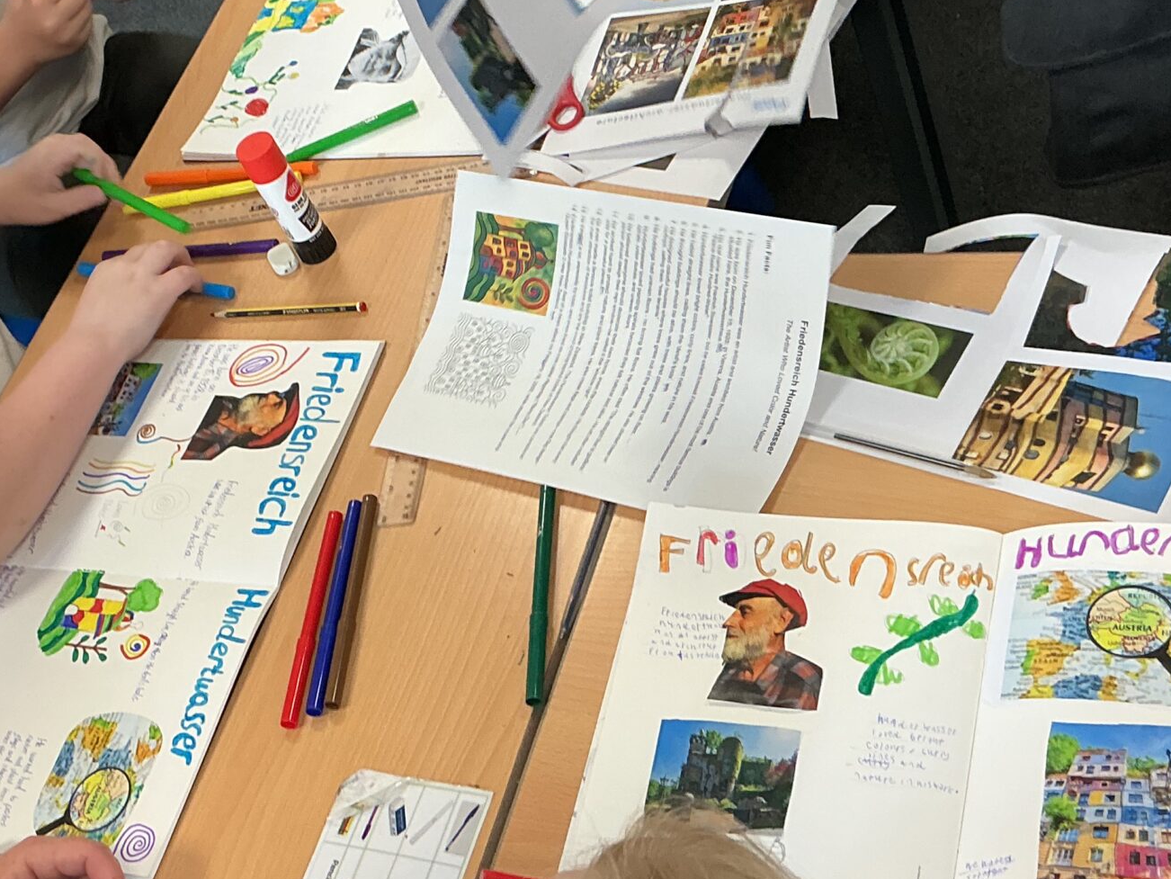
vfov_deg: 25.7
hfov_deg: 33.7
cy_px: 409
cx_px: 487
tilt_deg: -45.4
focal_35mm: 57
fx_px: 1929
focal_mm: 3
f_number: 1.8
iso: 50
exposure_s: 1/60
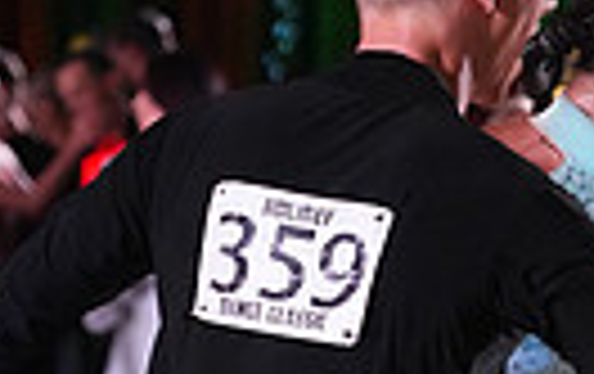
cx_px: 484
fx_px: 8043
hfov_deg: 4.2
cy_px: 892
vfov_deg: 2.6
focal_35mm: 496
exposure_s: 1/200
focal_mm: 111
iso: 4000
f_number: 4.5
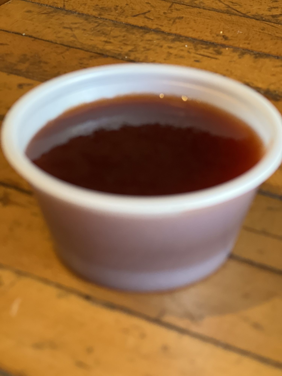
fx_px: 836
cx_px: 141
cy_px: 188
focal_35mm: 77
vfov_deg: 25.3
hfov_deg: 19.1
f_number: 2.8
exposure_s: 1/24
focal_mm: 9
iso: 320
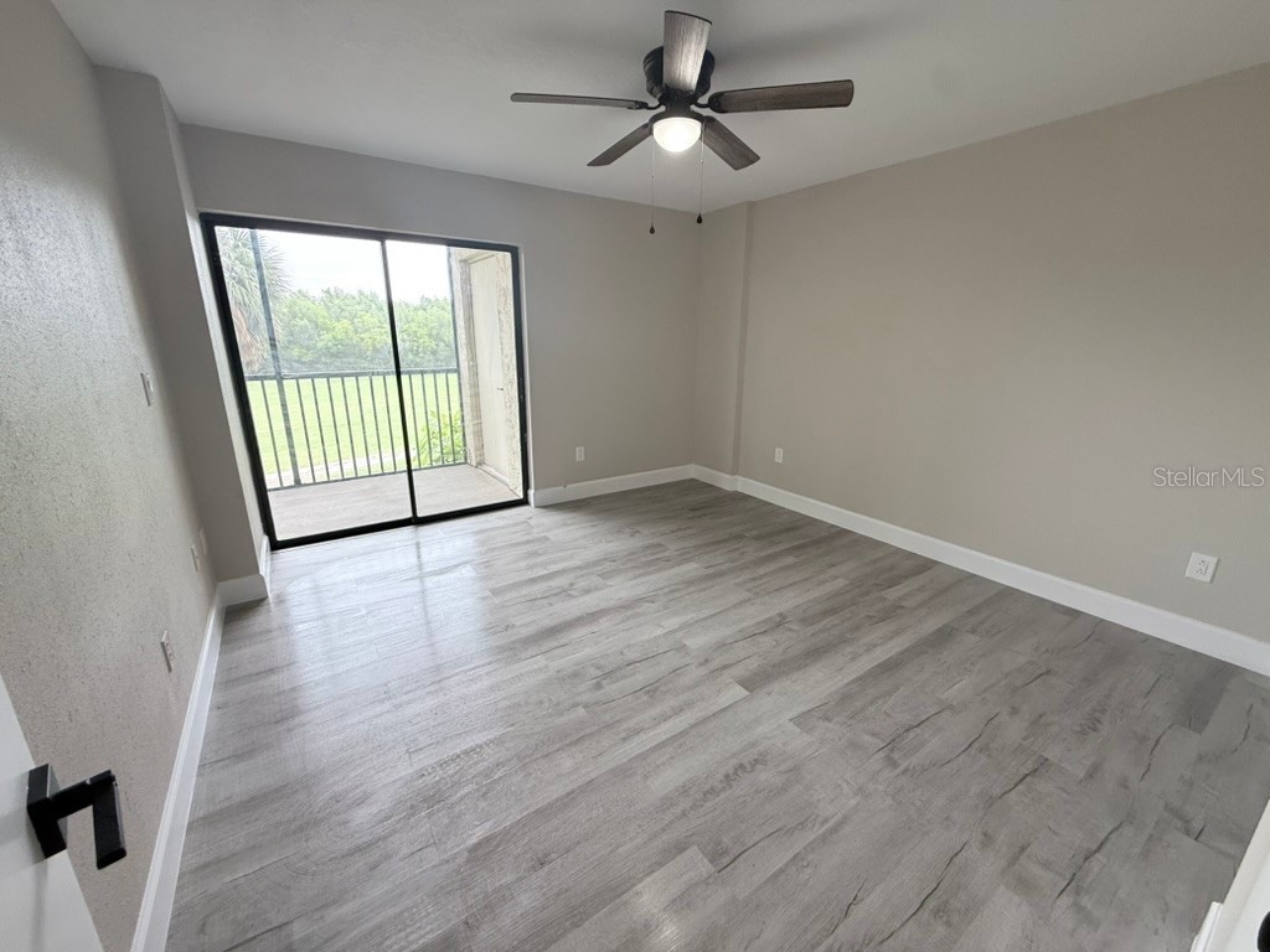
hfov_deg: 102.1
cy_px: 476
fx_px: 514
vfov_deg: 85.7
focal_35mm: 14
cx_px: 635
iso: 125
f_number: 2.2
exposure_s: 1/99
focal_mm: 2.22
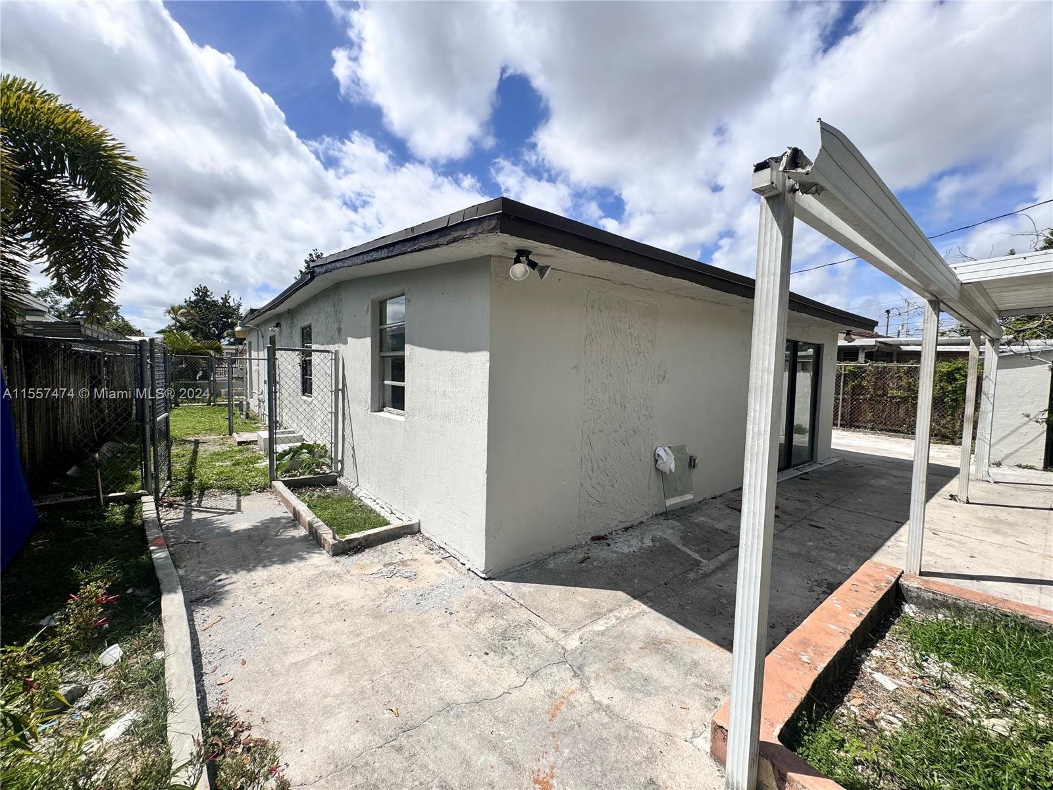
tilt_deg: -4.6
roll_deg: -1.6
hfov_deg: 102.1
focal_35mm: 14
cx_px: 526
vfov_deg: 85.7
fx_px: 426
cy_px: 395
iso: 50
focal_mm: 2.22
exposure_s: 1/2584
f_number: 2.2
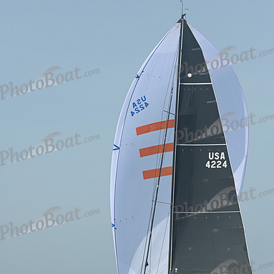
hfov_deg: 13.8
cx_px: 137
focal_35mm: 126
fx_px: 1128
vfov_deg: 13.8
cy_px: 175
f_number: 7.1
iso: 320
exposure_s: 1/1250
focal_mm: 98
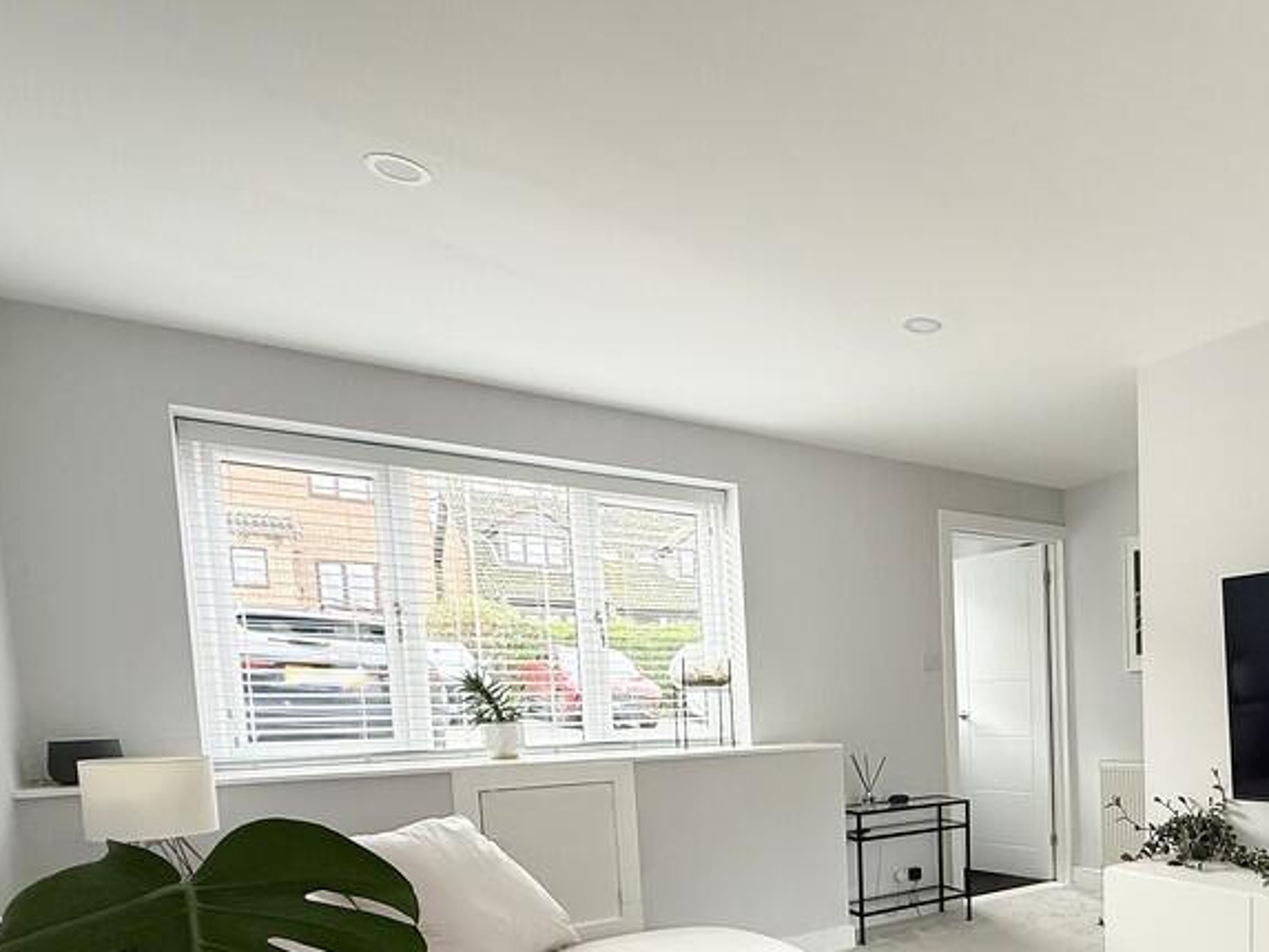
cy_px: 775
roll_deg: +1.7
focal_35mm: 25
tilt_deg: -3.9
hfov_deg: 61.2
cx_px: 1083
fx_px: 917
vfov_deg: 51.2
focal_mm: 2.22
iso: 250
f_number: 2.2
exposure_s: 1/99
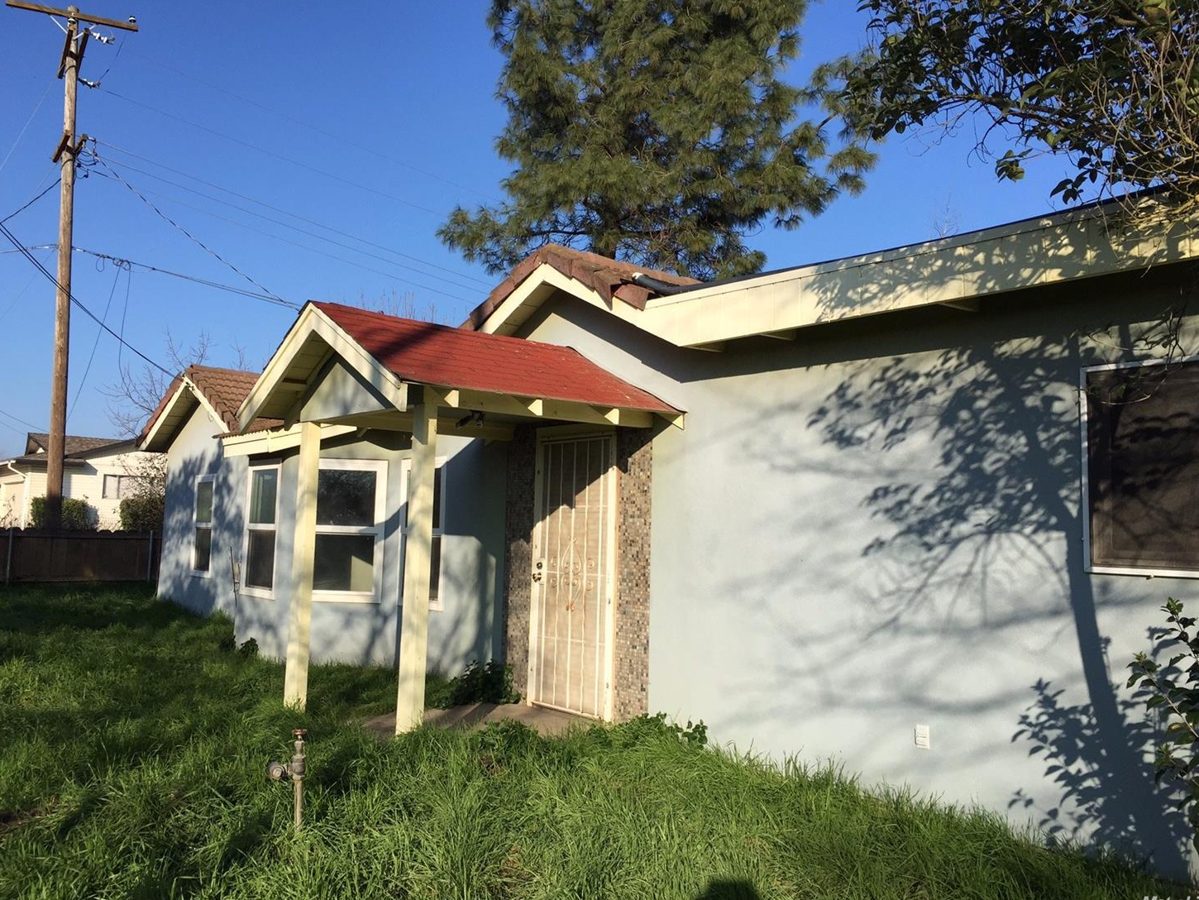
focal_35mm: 30
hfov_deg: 60.0
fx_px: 1039
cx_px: 604
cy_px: 447
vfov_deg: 46.8
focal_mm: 4.15
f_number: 2.2
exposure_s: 1/2083
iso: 32
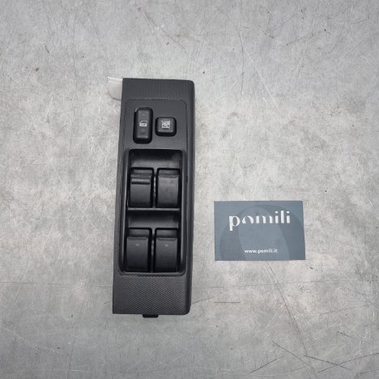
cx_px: 188
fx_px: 359
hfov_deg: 55.6
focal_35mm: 29
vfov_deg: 55.6
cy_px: 181
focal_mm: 6.7
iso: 50
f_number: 1.8
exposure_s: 1/207
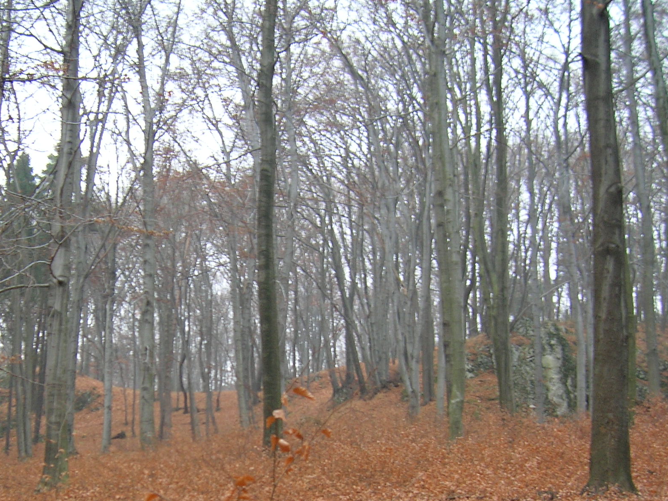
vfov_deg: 25.6
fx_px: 1080
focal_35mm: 56
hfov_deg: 33.8
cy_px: 400
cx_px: 188
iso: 50
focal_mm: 5.7
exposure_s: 1/13
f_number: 2.9
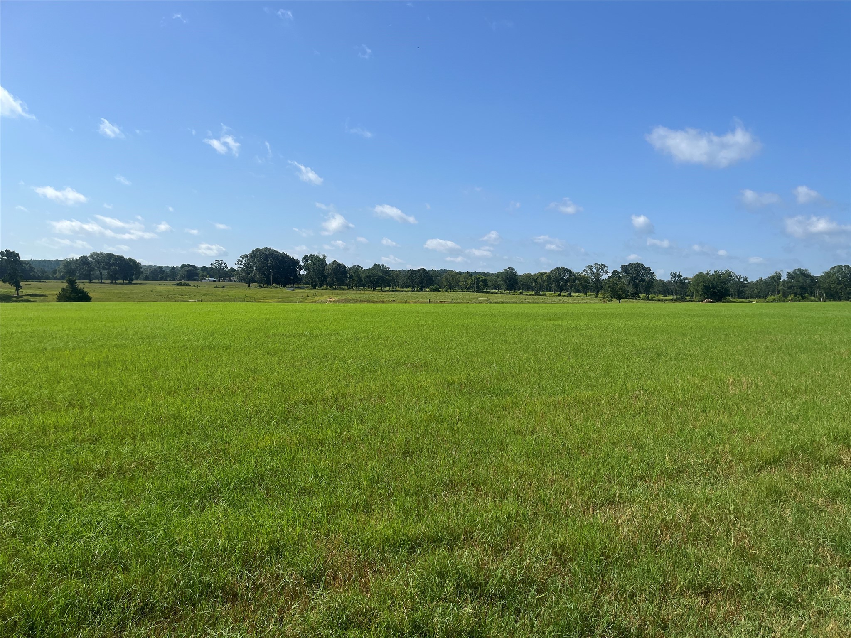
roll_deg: -2.6
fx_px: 639
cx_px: 426
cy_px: 319
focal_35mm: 26
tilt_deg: -1.4
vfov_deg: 53.1
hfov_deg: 67.3
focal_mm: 5.1
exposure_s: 1/4651
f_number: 1.6
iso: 50
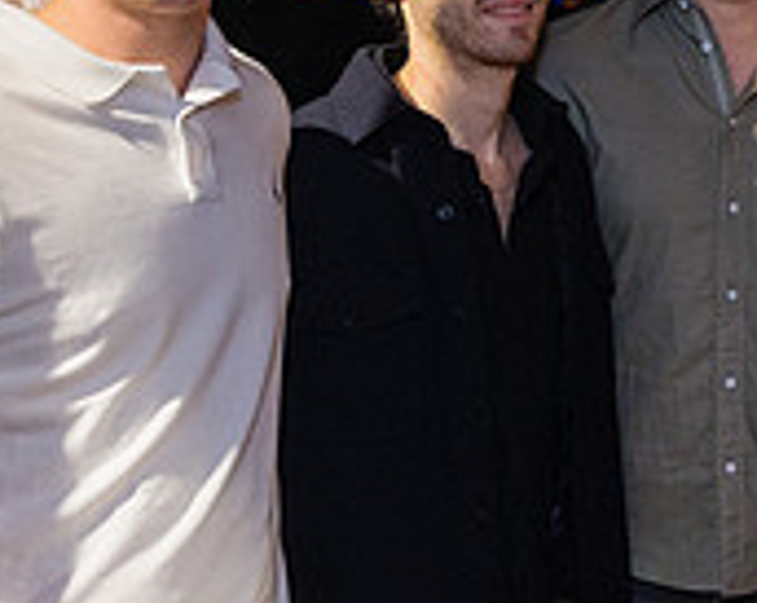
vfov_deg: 14.6
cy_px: 332
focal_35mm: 105
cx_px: 823
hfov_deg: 17.7
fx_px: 2348
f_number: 2.8
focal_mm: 33.1
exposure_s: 1/250
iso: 3200
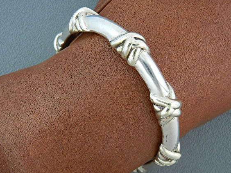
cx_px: 118
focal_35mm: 59
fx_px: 394
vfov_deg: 24.8
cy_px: 97
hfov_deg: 32.7
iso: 200
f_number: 3.9
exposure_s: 1/7.4
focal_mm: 9.3
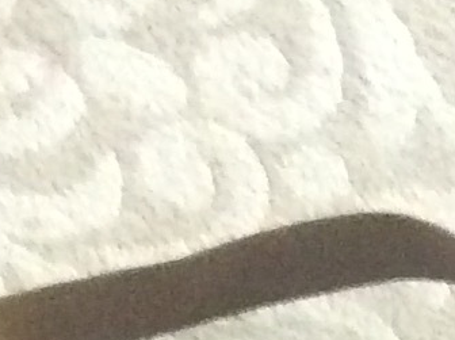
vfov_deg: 5.6
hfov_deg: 7.7
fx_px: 3242
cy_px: 1063
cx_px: -475
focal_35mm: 247
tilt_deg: -73.5
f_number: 2.4
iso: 320
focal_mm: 3.3
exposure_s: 1/17
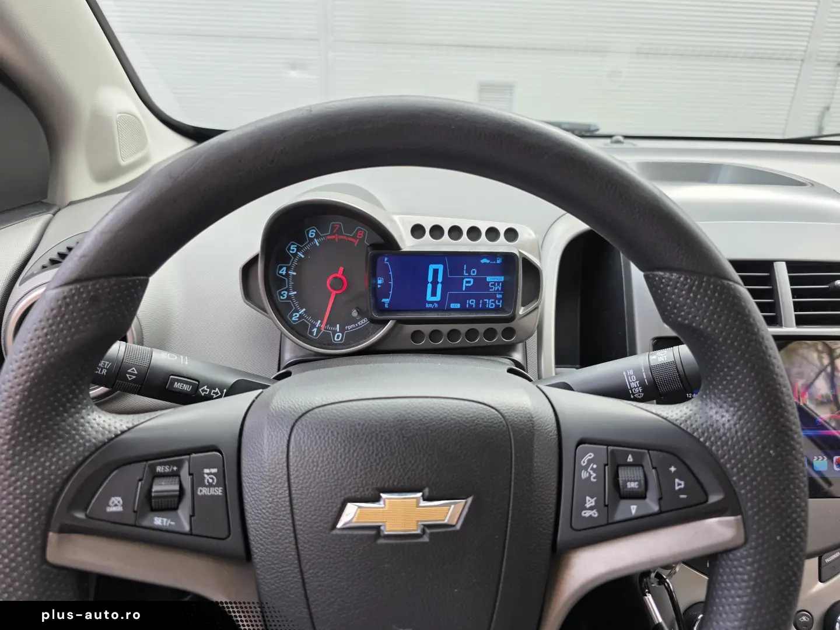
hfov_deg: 73.9
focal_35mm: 23
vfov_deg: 58.9
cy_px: 315
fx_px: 558
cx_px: 420
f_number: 1.7
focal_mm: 6.3
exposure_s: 1/180
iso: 80
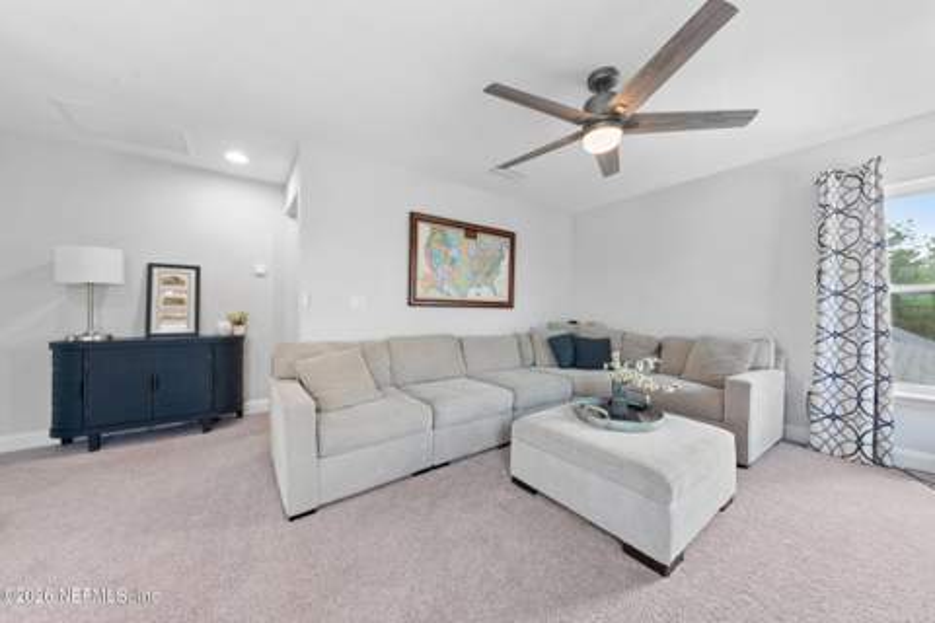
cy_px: 312
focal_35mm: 12
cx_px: 468
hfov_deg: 112.6
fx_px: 312
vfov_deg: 90.0
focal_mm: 12
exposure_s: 1/8
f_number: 8
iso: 400
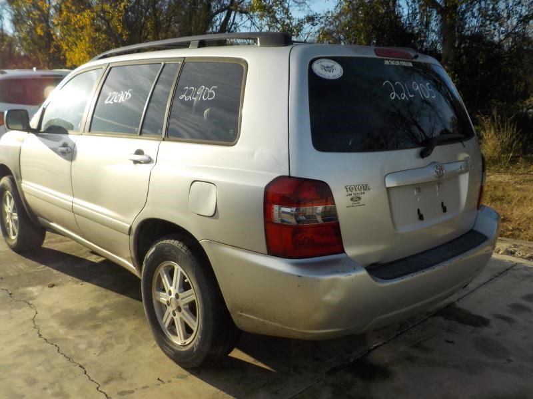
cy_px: 200
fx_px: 462
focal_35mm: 30
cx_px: 266
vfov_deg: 46.8
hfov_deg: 60.0
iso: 125
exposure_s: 1/1250
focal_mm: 4.1
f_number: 3.3
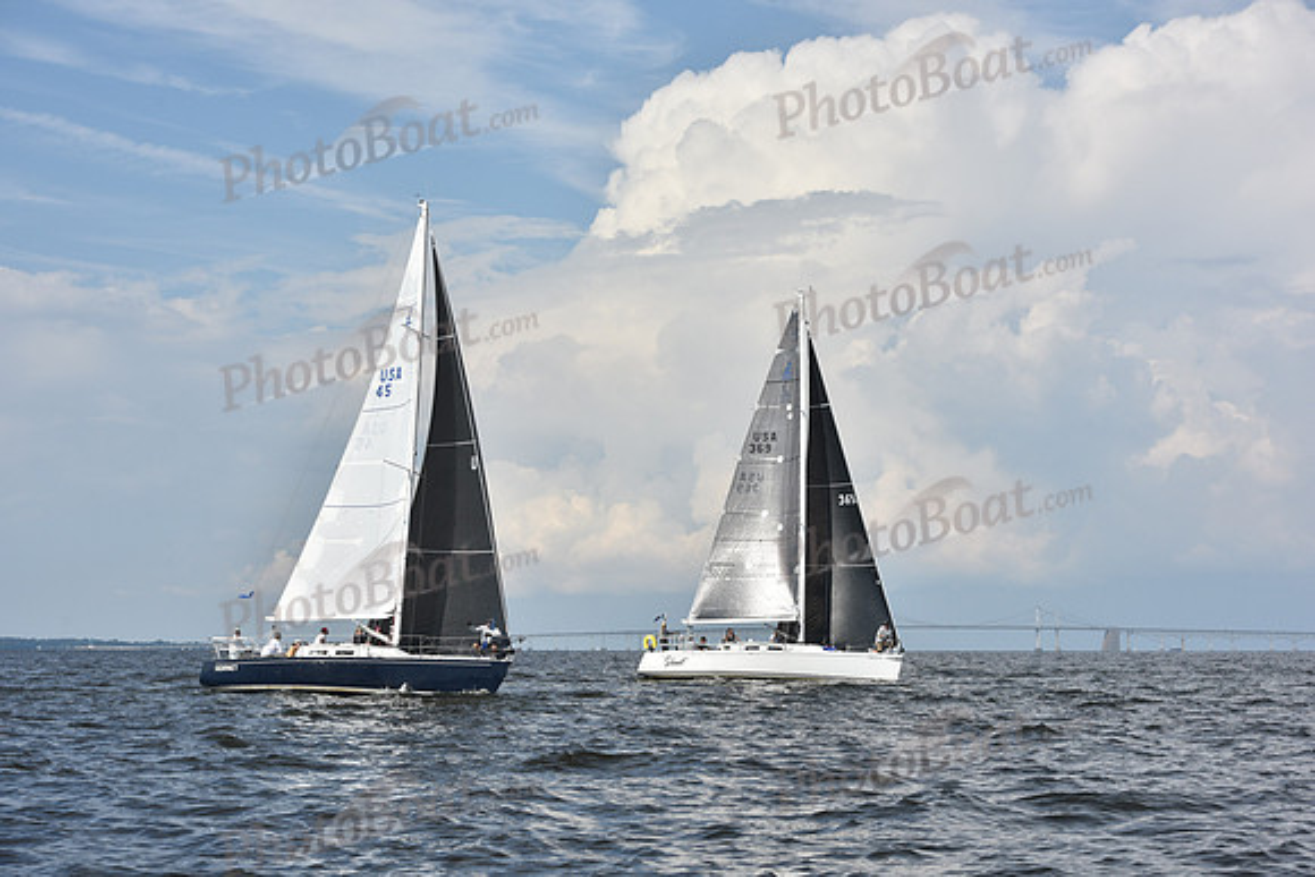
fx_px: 2557
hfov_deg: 28.8
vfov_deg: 19.5
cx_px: 658
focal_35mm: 70
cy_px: 438
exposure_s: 1/1250
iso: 320
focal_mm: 70
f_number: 10
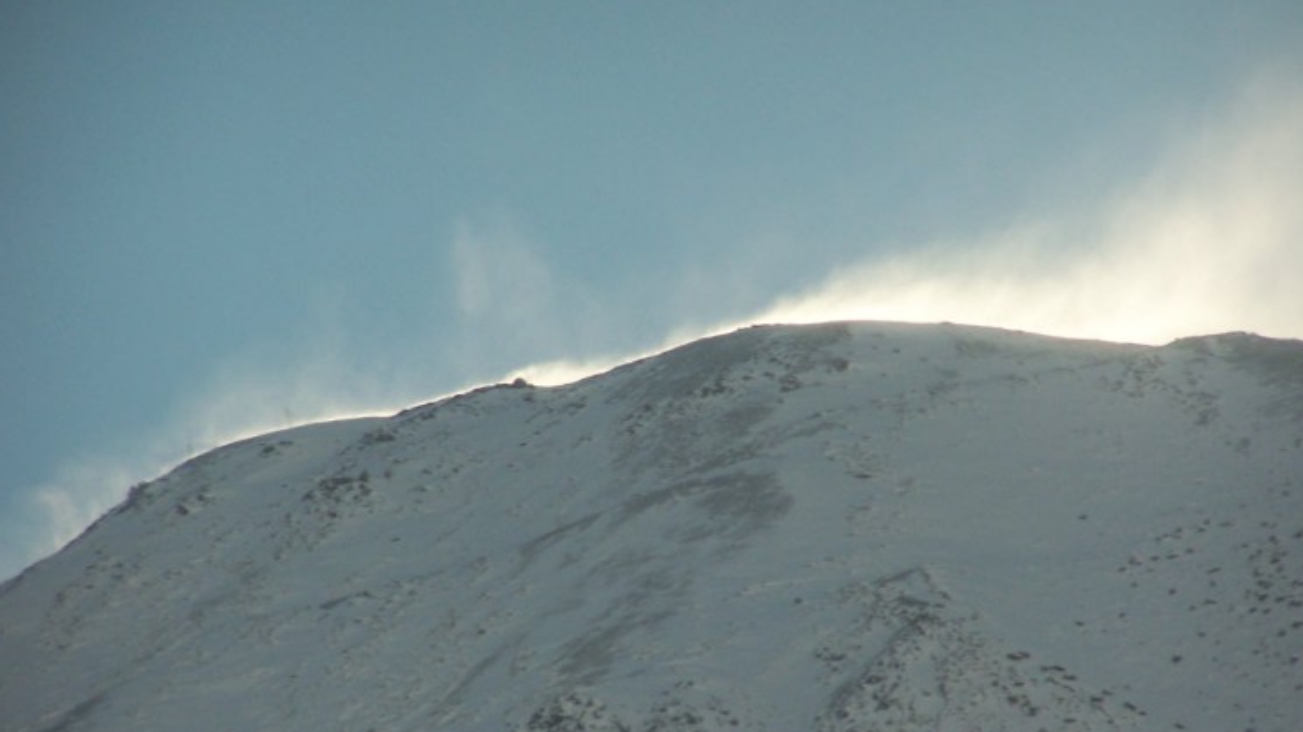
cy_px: 470
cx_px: 703
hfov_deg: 5.4
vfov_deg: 3.1
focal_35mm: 397
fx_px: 13715
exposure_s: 1/500
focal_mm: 55.9
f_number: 3.6
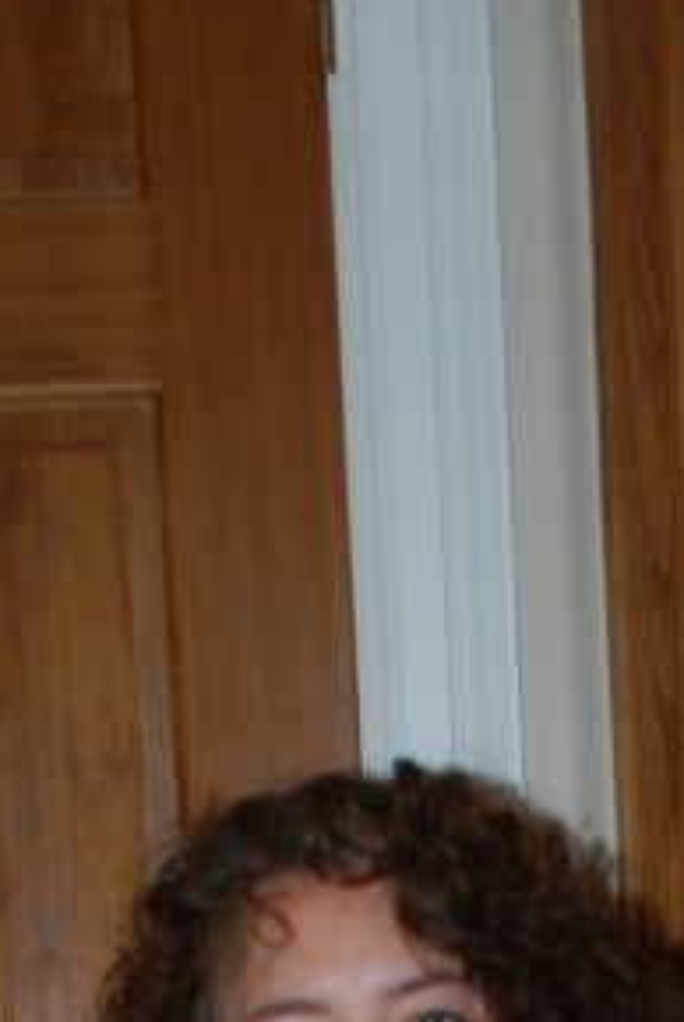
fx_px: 4918
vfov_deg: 10.8
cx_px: 755
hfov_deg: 7.9
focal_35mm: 173
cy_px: 2039
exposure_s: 1/60
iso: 200
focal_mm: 28
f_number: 4
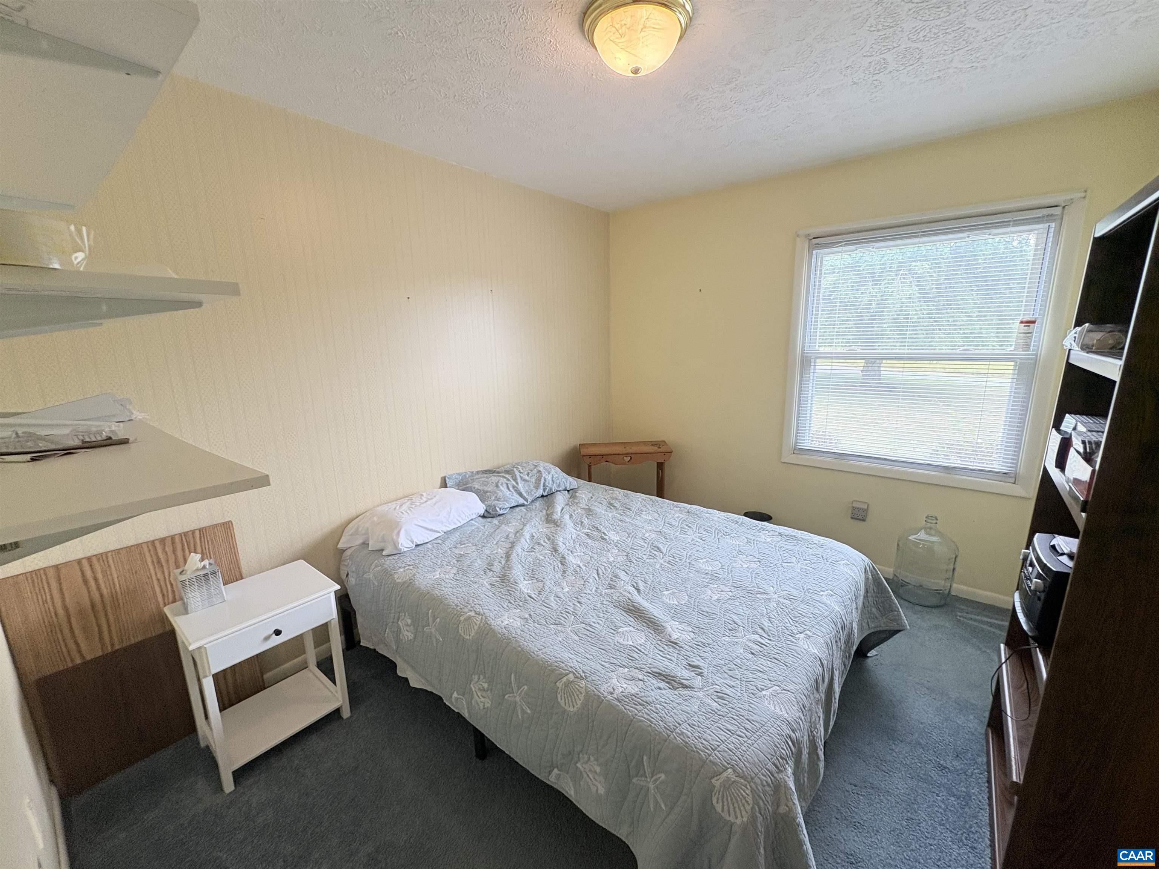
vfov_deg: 85.7
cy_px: 434
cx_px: 580
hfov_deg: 102.1
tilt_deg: -10.4
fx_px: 469
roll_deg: +1.2
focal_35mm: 14
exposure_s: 1/120
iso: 125
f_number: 2.2
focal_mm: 2.22
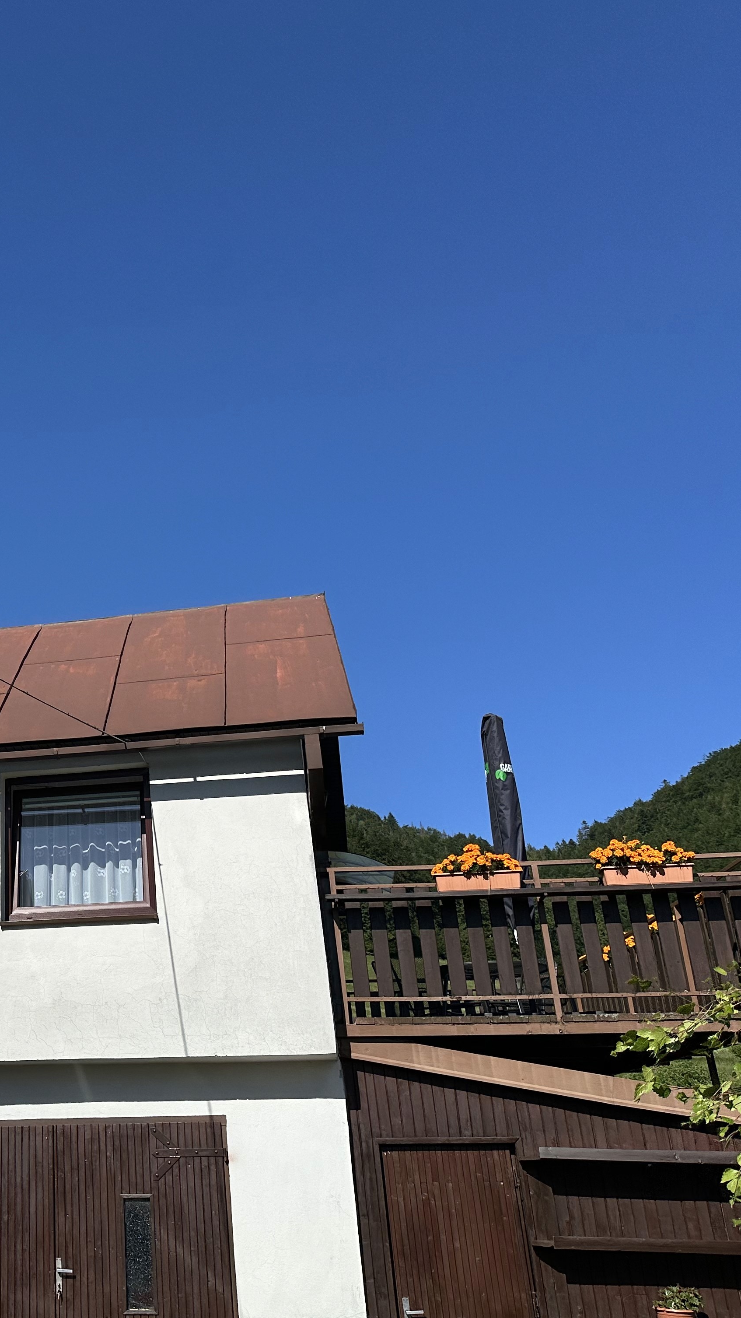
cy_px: 660
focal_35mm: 35
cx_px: 23
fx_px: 1223
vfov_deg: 56.6
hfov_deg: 31.5
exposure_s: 1/13699
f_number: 1.78
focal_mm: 6.86
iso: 80
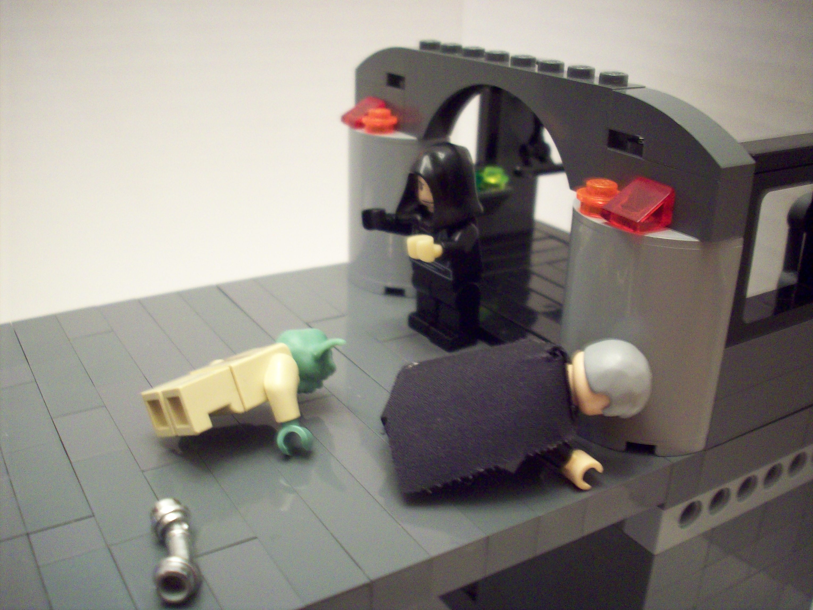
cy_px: 305
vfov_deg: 38.7
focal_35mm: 37
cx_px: 406
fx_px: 869
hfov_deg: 50.1
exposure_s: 1/8
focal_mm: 6.2
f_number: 2.8
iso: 200
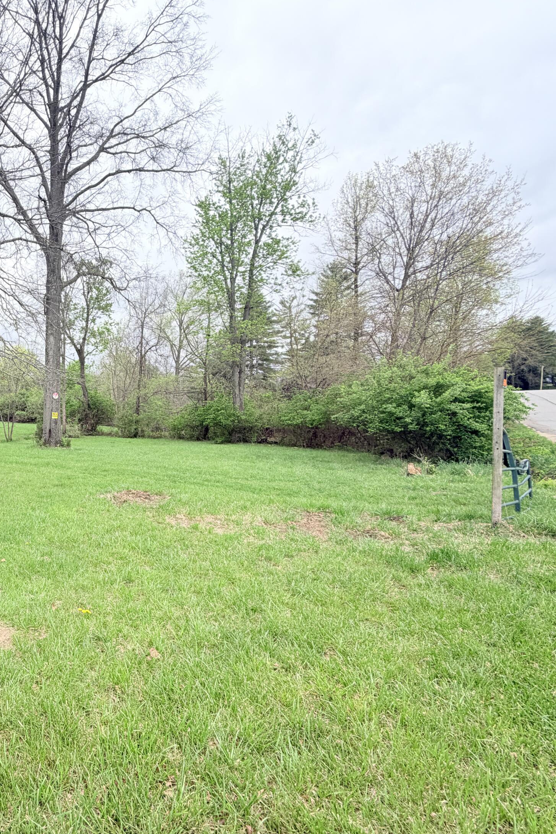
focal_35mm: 20
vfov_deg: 84.0
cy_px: 414
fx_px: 463
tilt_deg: -6.5
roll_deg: +1.2
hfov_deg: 54.3
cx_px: 60
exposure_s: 1/770
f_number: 2.2
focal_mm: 2.22
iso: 32
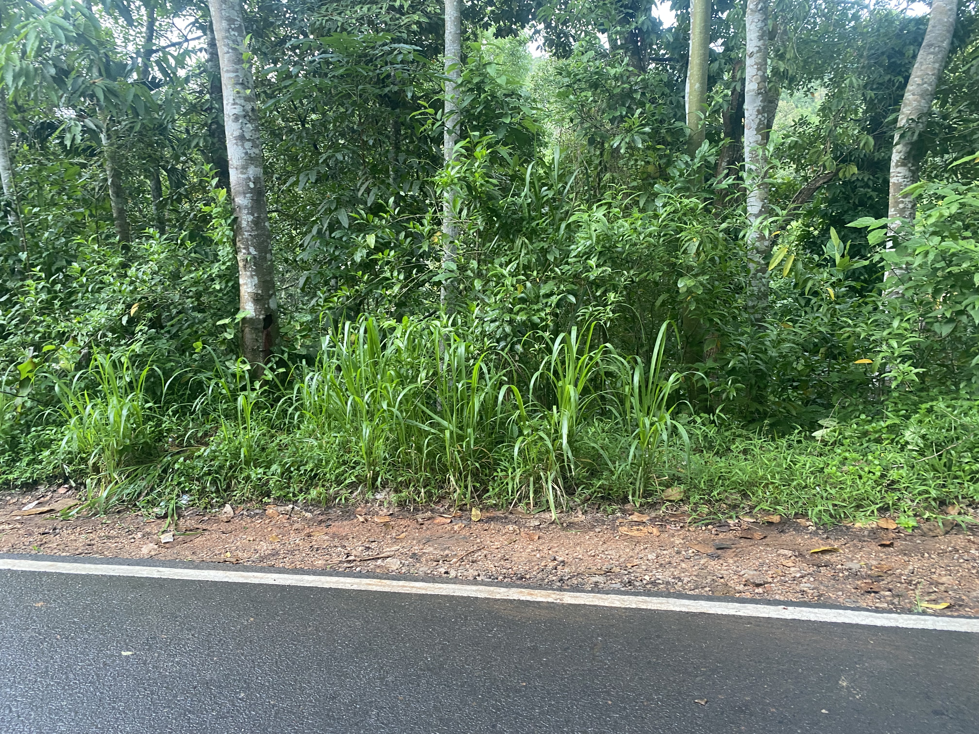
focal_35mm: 26
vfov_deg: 53.1
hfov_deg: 67.3
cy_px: 367
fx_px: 735
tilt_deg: -8.8
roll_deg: -0.8
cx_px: 490
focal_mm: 4.25
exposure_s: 1/60
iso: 160
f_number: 1.8
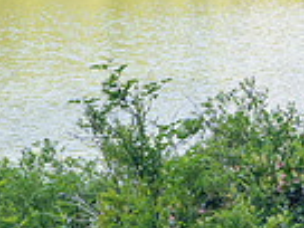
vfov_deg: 13.3
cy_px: 61
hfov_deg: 15.1
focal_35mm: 111
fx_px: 975
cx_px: 563
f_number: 2.8
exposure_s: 1/1000
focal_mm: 13
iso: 640
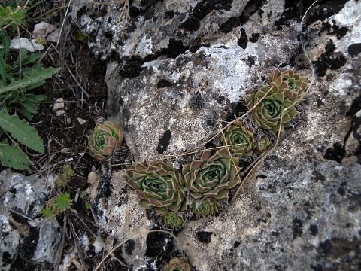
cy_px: 136
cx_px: 180
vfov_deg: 53.1
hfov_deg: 67.3
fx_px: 271
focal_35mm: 26
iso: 64
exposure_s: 1/100
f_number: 2.8
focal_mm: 4.6
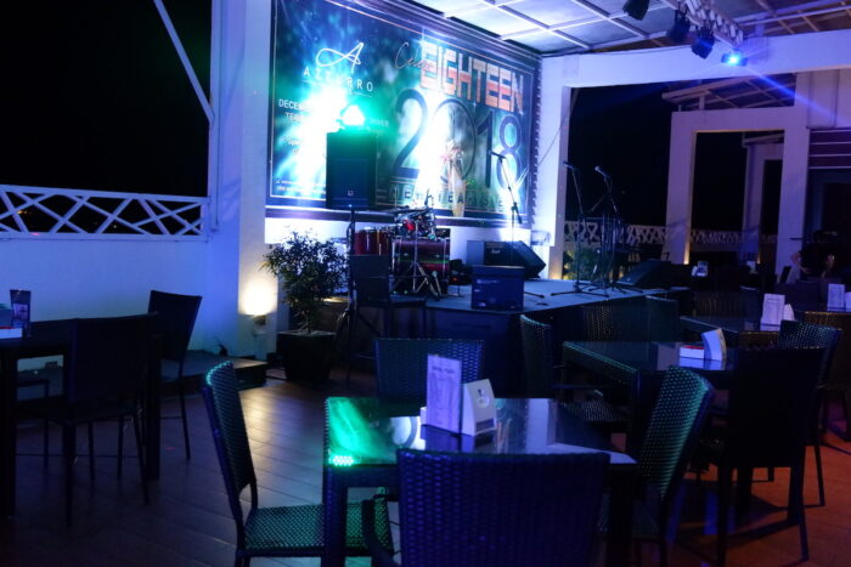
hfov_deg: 57.2
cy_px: 284
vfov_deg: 40.0
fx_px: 780
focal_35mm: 33
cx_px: 426
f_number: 2.8
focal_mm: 22.7
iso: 6400
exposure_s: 1/125
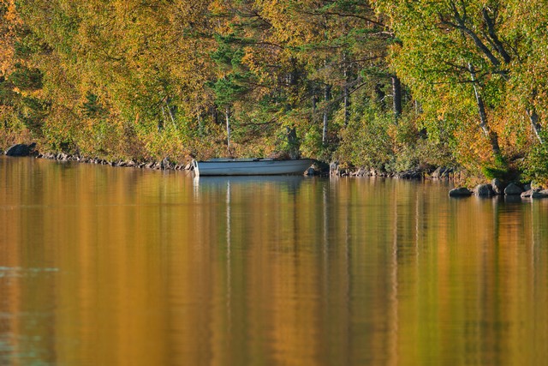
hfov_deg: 3.4
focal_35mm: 600
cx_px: 274
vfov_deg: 2.3
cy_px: 183
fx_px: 9135
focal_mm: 400
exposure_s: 1/450
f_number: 4.5
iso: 125
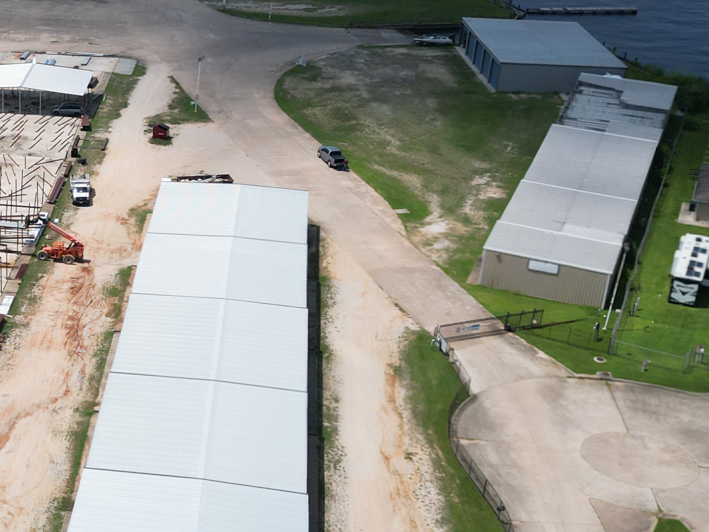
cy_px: 294
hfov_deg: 26.4
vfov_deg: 21.6
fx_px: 1393
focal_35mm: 68
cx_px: -63
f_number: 1.7
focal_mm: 6.72
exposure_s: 1/5000
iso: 140
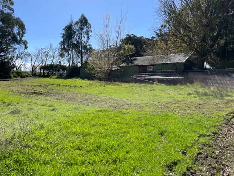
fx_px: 176
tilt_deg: -4.9
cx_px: 117
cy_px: 88
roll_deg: -0.4
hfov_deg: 67.3
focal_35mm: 26
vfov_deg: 53.0
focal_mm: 4.2
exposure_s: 1/2817
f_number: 1.6
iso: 32
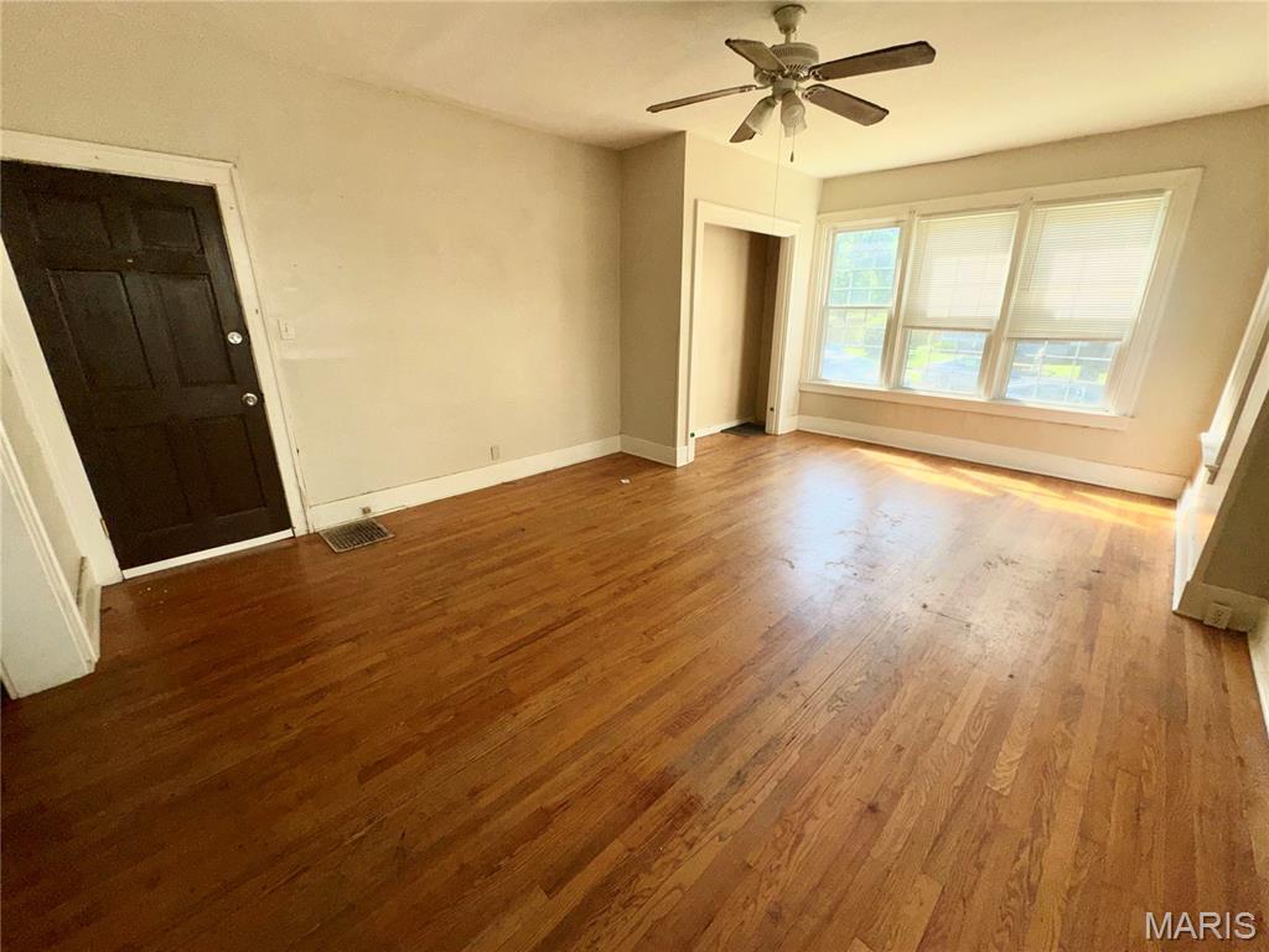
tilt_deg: -18.4
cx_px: 634
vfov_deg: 85.7
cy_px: 476
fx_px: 513
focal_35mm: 14
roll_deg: -0.7
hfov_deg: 102.1
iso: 32
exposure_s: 1/162
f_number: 2.2
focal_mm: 2.22
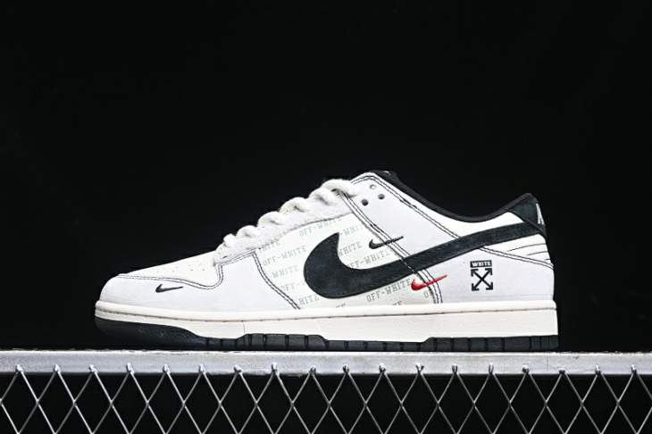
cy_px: 217
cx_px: 326
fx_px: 1358
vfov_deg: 18.2
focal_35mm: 75
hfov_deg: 27.0
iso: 160
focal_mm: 50
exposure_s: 1/60
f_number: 6.3
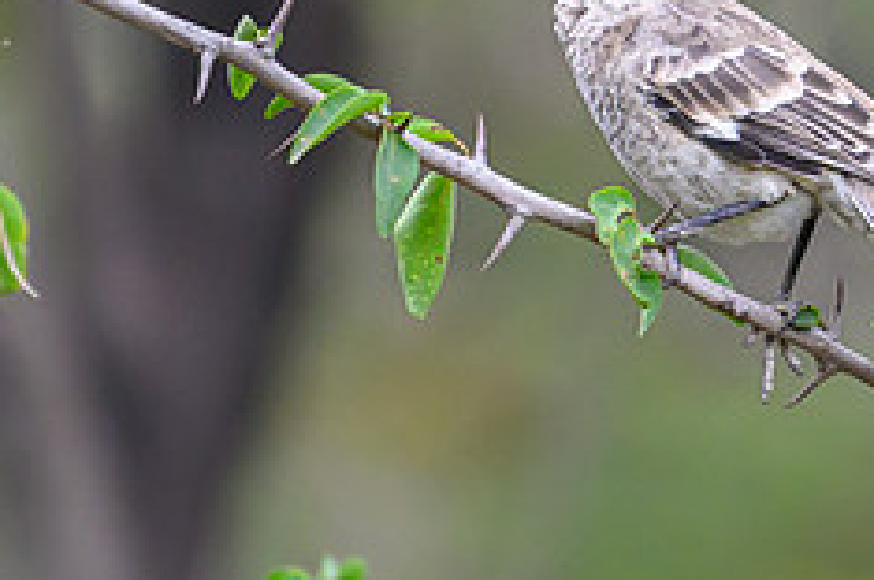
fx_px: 46525
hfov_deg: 1.1
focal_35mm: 1919
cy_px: -40
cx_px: 615
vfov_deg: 0.7
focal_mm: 560
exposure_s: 1/800
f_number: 4
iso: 3600
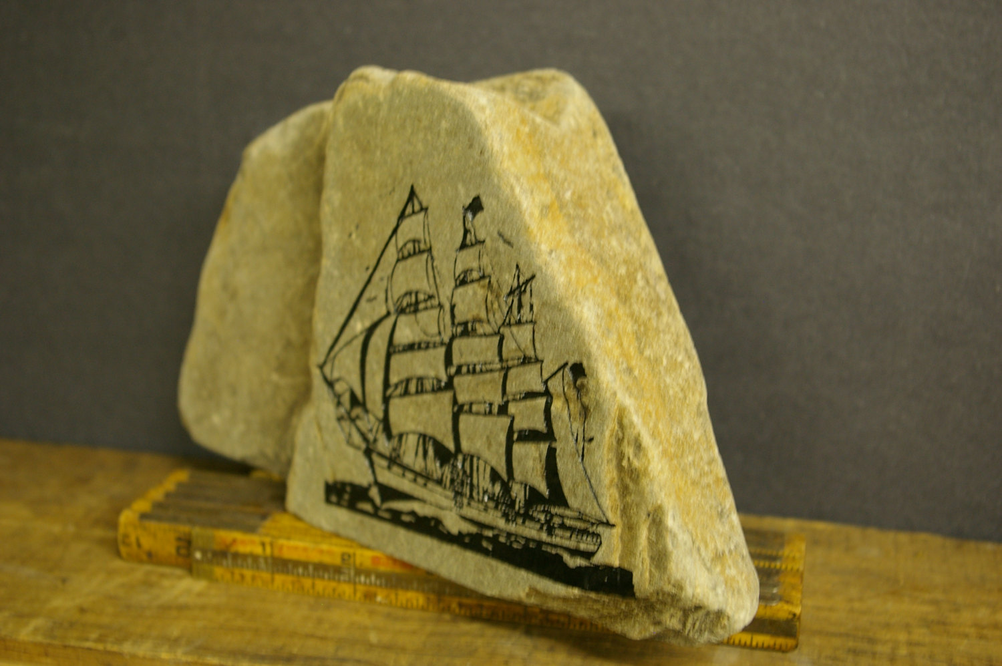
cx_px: 501
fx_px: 1460
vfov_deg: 25.7
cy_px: 333
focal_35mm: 52
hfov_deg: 37.9
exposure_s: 1/8
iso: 400
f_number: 4.5
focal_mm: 35
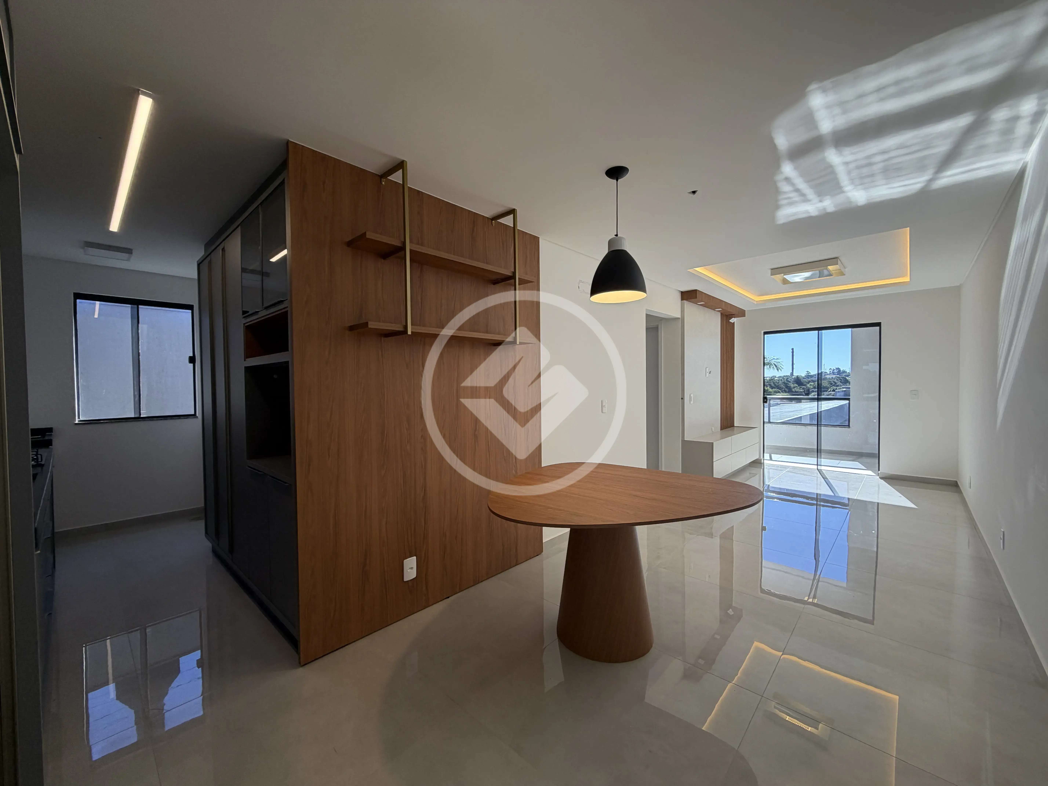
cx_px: 524
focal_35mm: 14
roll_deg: +0.6
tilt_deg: -1.3
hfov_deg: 102.1
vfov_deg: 85.7
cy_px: 393
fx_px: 424
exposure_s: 1/120
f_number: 2.2
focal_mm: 2.22
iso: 64
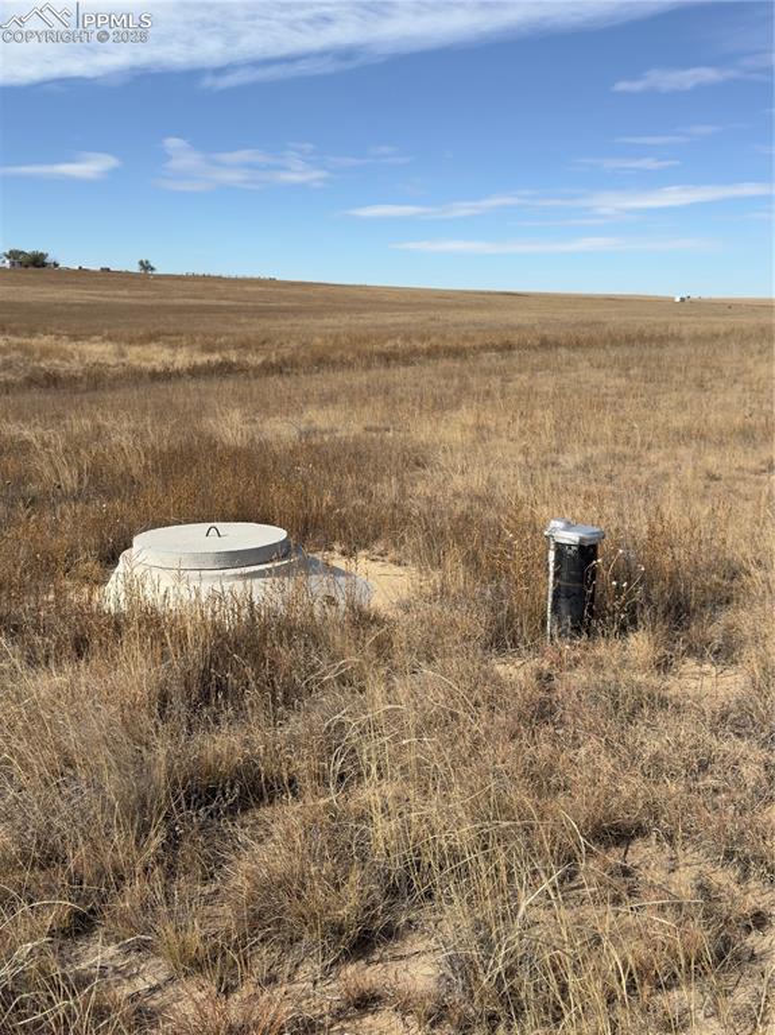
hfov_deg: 40.7
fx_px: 1046
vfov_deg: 52.7
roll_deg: -1.1
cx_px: 388
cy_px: 518
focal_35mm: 35
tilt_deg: -12.4
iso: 100
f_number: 1.78
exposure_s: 1/6849
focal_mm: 6.76
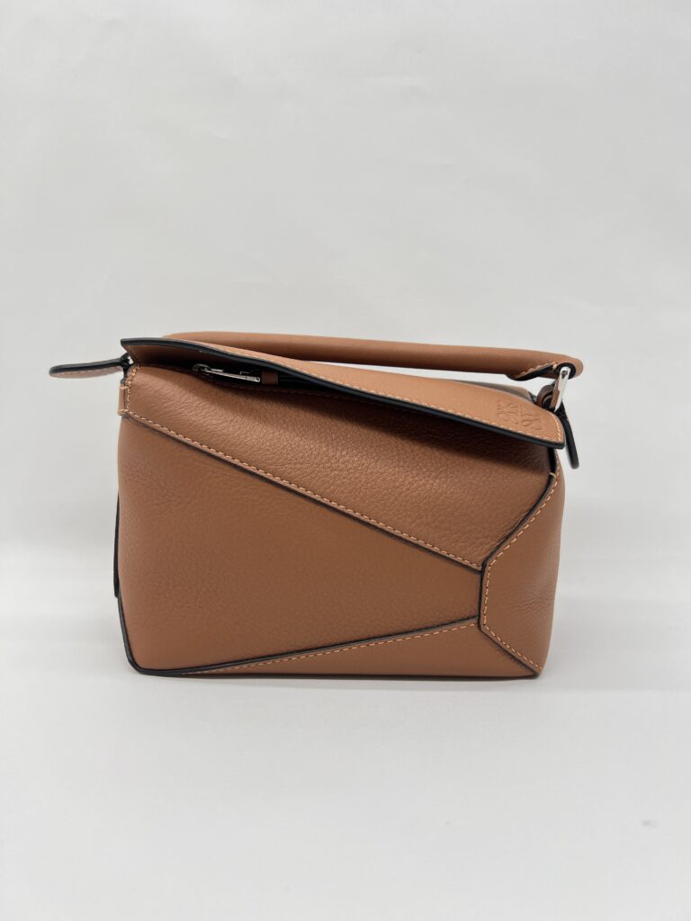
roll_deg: -1.2
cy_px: 460
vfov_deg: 67.3
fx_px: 692
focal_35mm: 26
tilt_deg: -8.1
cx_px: 346
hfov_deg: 53.1
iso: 32
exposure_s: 1/100
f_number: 1.5
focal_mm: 5.7
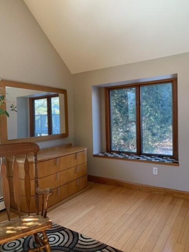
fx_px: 189
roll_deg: +1.2
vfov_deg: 67.3
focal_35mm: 26
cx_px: 94
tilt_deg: -1.7
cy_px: 126
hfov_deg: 53.1
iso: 100
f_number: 1.8
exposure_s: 1/99
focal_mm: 4.25
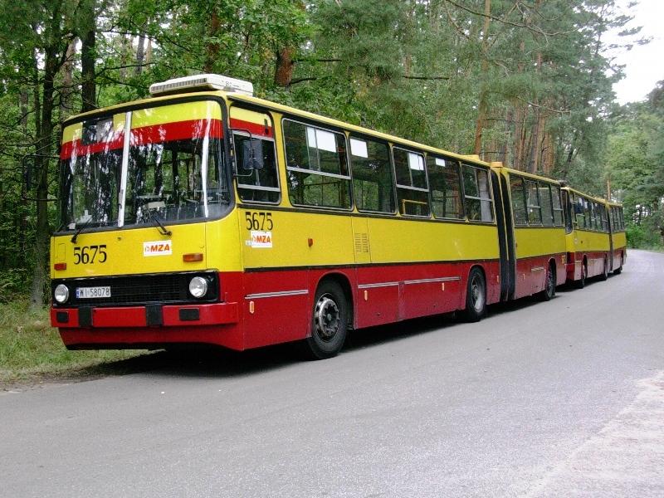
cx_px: 332
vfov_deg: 32.2
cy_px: 249
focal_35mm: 45
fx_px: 863
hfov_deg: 42.1
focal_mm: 6.7
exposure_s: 1/55.3
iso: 70
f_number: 2.9
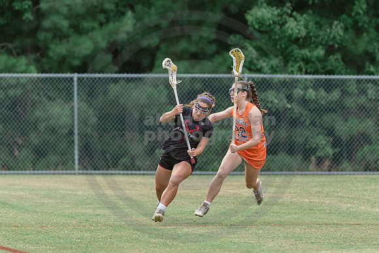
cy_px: 115
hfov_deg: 3.8
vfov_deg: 2.5
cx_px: 257
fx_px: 5683
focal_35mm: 540
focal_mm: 200
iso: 250
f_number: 3
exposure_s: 1/640
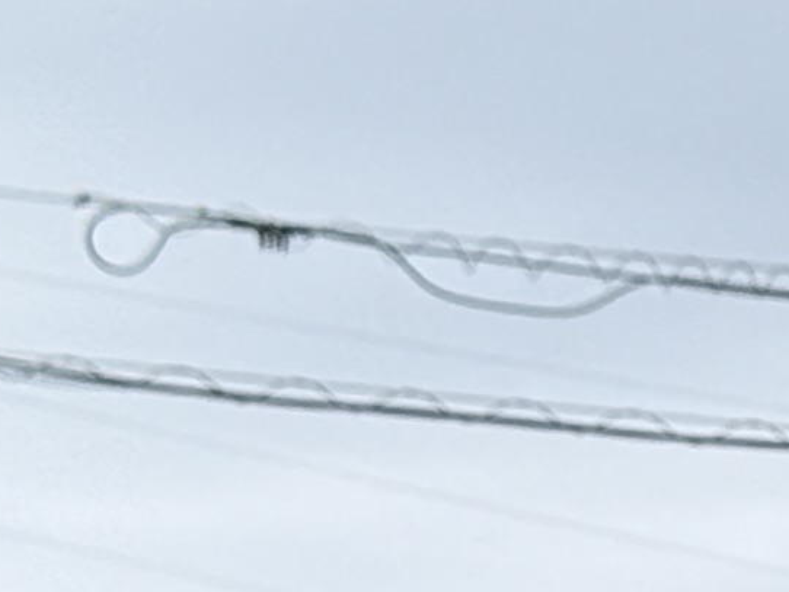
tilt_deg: +2.2
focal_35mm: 357
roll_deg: +1.1
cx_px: 2424
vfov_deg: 4.1
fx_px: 8141
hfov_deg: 5.2
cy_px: 1651
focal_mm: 6.76
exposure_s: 1/3704
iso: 64
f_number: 1.78
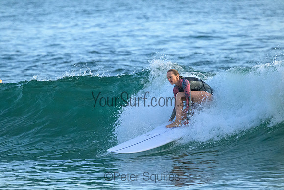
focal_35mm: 680
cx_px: 142
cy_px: 95
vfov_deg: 2.0
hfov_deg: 3.0
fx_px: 5365
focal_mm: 680
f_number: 11
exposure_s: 1/2000
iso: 7200
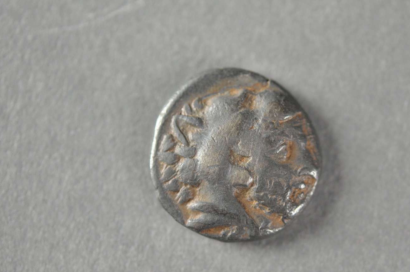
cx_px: 244
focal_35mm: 110
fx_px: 1252
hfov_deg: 18.6
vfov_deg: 12.4
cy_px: 156
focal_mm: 60
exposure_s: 1/25
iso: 200
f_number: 3.3
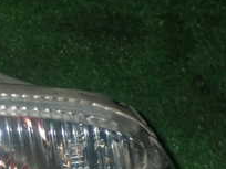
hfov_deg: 16.9
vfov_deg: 14.0
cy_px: 103
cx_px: -104
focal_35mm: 106
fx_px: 692
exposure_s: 1/40
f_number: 7.1
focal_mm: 6.37
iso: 400
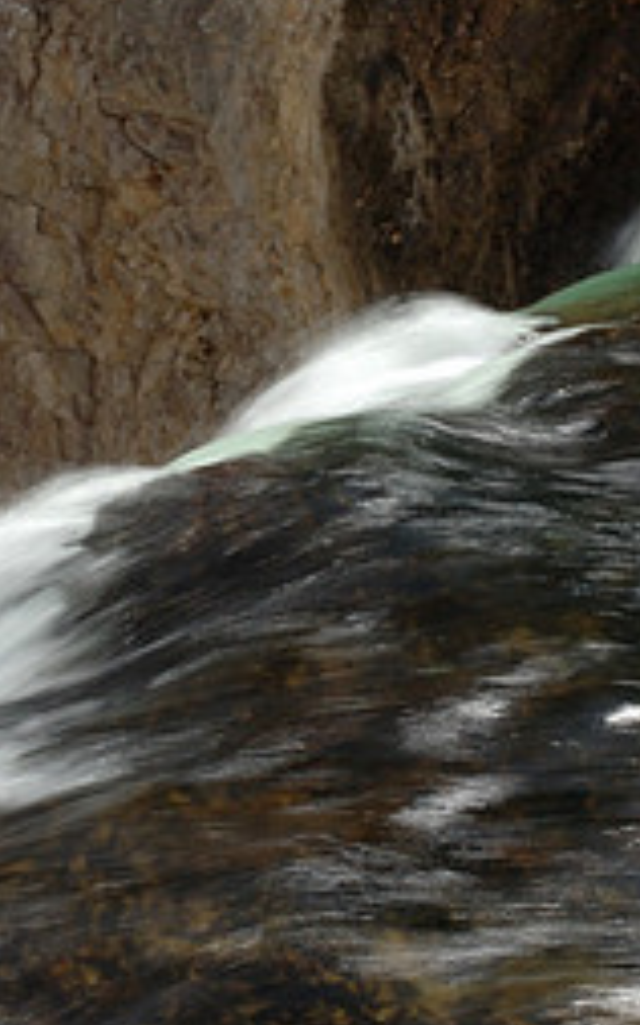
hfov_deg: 11.0
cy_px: 592
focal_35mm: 119
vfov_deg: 17.5
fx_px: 3323
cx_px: 231
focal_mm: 34
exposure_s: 1/10
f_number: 25
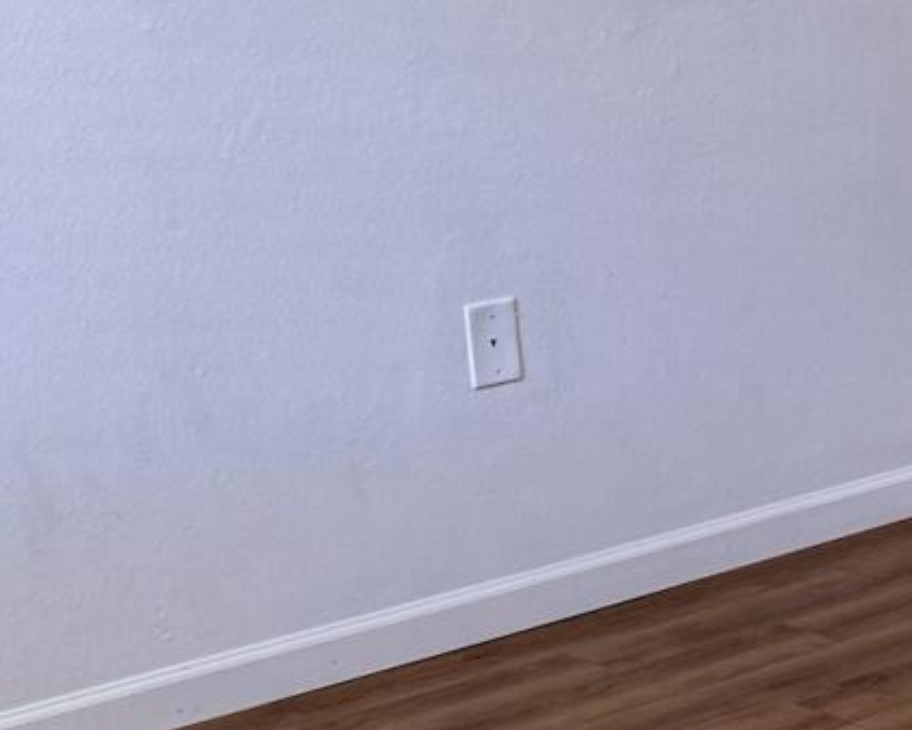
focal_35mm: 111
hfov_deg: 15.8
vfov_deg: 13.9
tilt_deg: -15.3
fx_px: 2997
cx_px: 1408
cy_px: 523
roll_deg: +0.6
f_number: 1.78
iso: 125
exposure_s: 1/60
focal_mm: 6.76
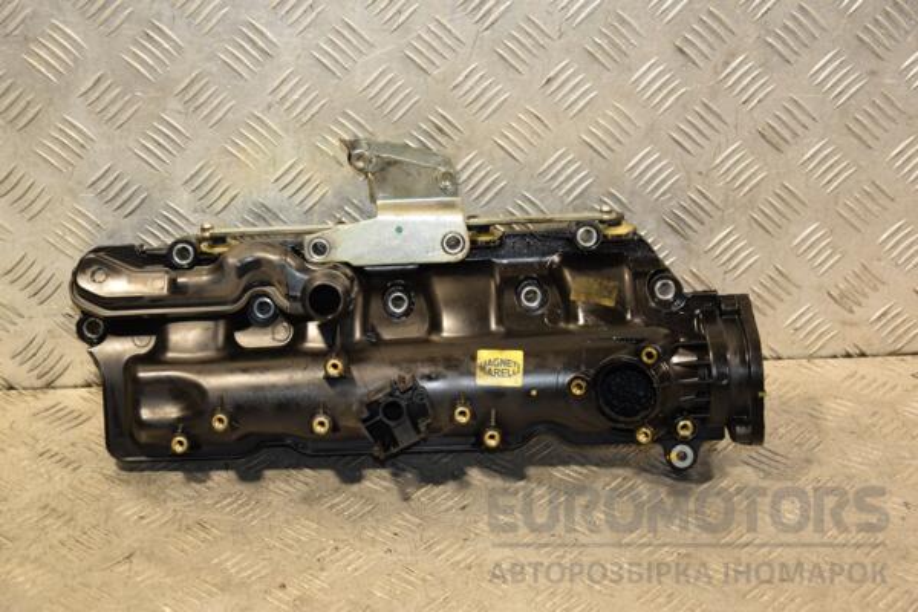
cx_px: 459
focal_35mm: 75
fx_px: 1912
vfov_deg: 18.2
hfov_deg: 27.0
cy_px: 306
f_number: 5
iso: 800
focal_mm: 50
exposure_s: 1/100
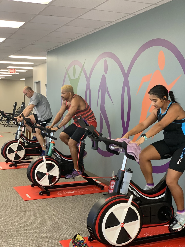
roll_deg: -0.3
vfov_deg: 36.8
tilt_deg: -3.6
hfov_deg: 28.0
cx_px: 92
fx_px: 371
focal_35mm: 52
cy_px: 124
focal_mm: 6
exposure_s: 1/63
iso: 125
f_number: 2.4
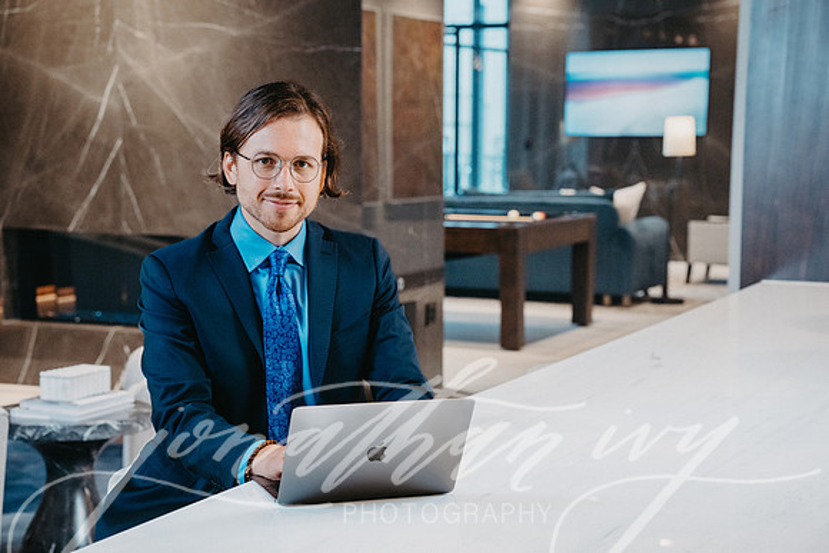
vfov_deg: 19.5
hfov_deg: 28.8
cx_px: 414
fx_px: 1612
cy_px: 276
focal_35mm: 70
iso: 1600
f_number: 5
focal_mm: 70
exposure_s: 1/200
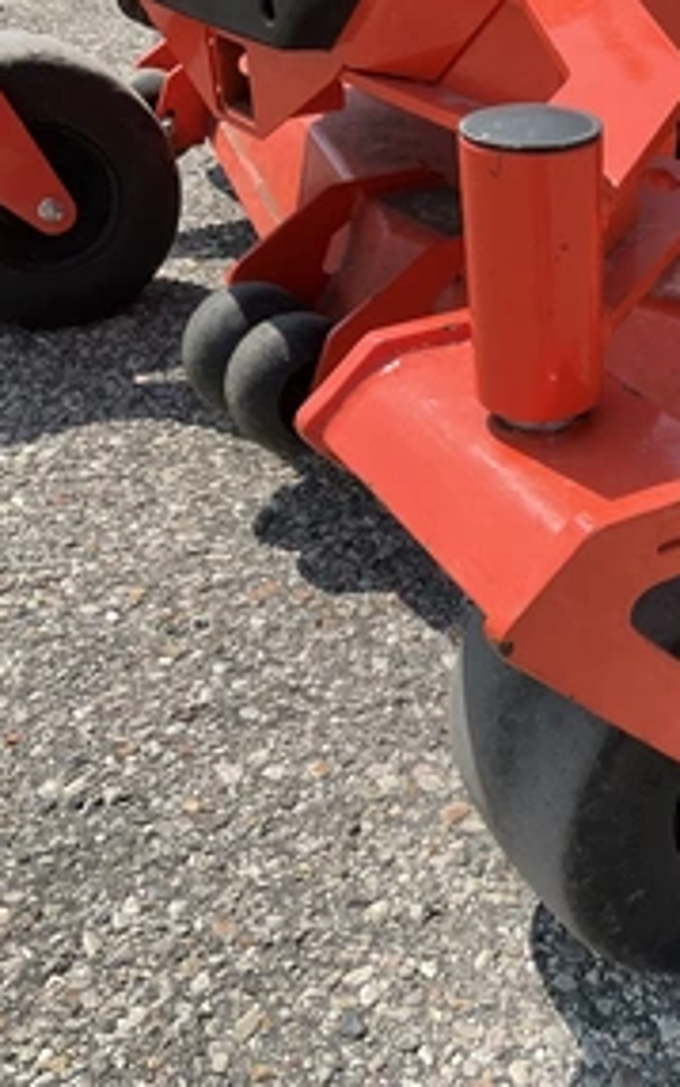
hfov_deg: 28.5
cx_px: 634
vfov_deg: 46.2
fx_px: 1274
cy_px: 536
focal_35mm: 43
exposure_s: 1/1342
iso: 25
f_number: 1.8
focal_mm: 3
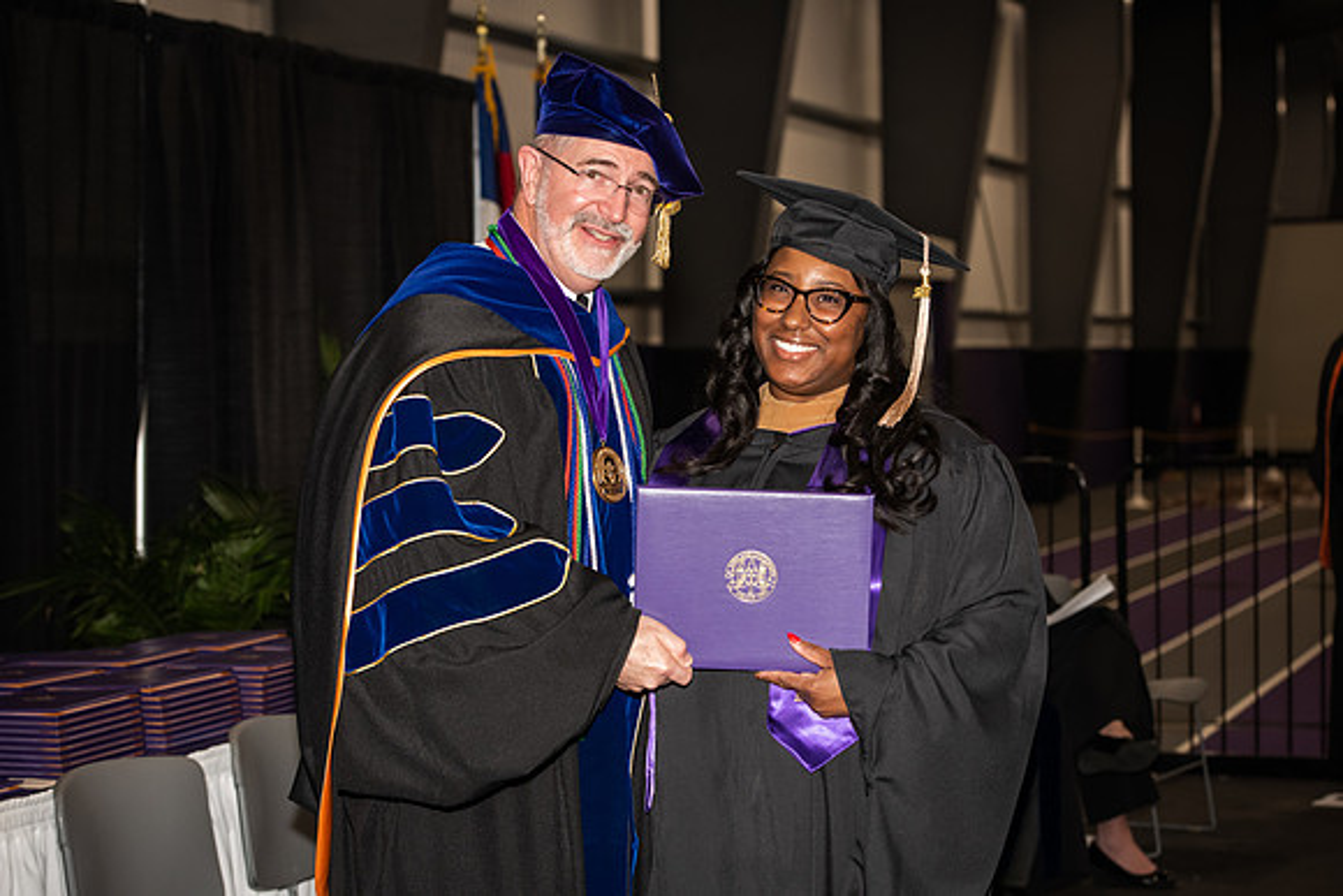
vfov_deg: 17.1
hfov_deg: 25.4
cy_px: 448
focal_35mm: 80
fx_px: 2985
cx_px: 672
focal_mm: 80
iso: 1000
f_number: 5.6
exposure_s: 1/200
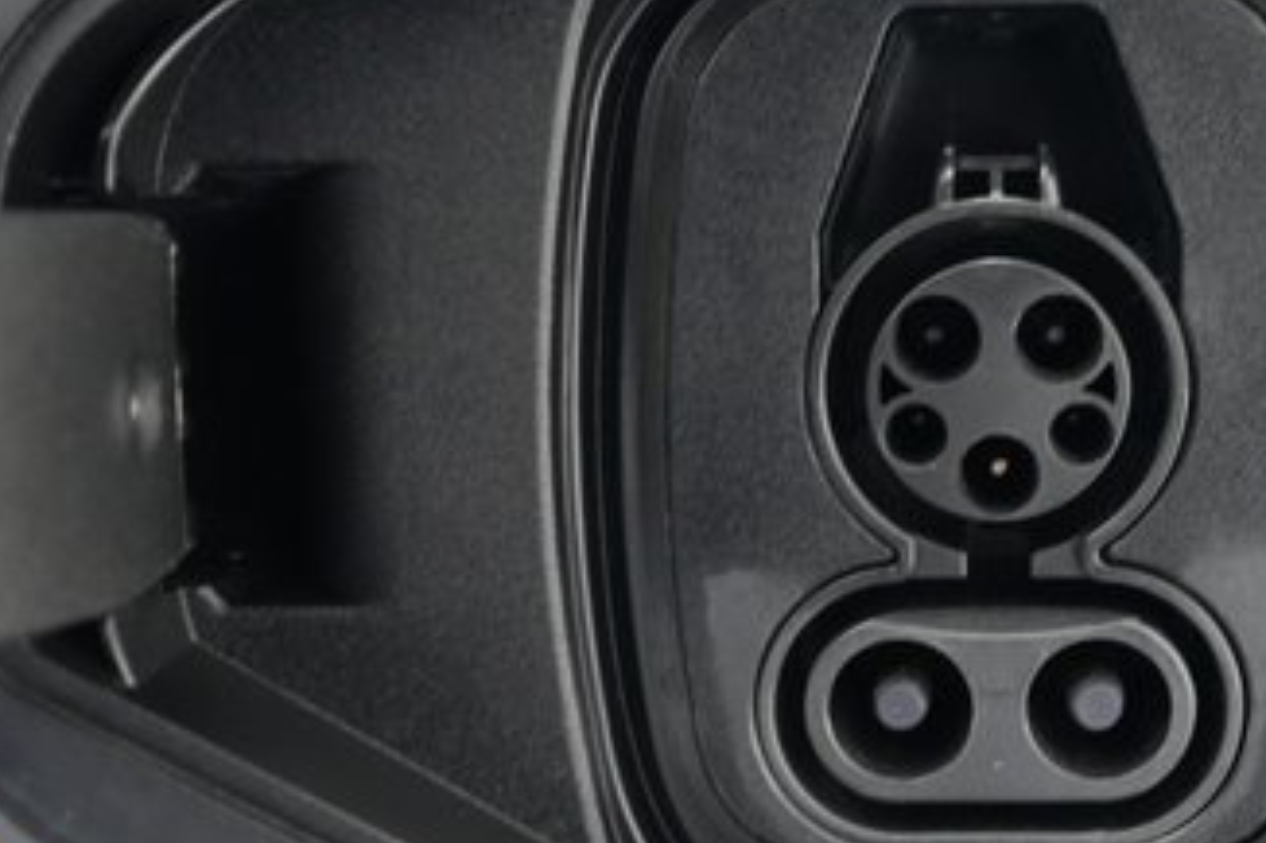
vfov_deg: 24.6
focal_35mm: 55
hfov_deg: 35.5
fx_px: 1933
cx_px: 936
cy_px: 408
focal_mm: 28
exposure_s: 1/60
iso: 6400
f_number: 2.8
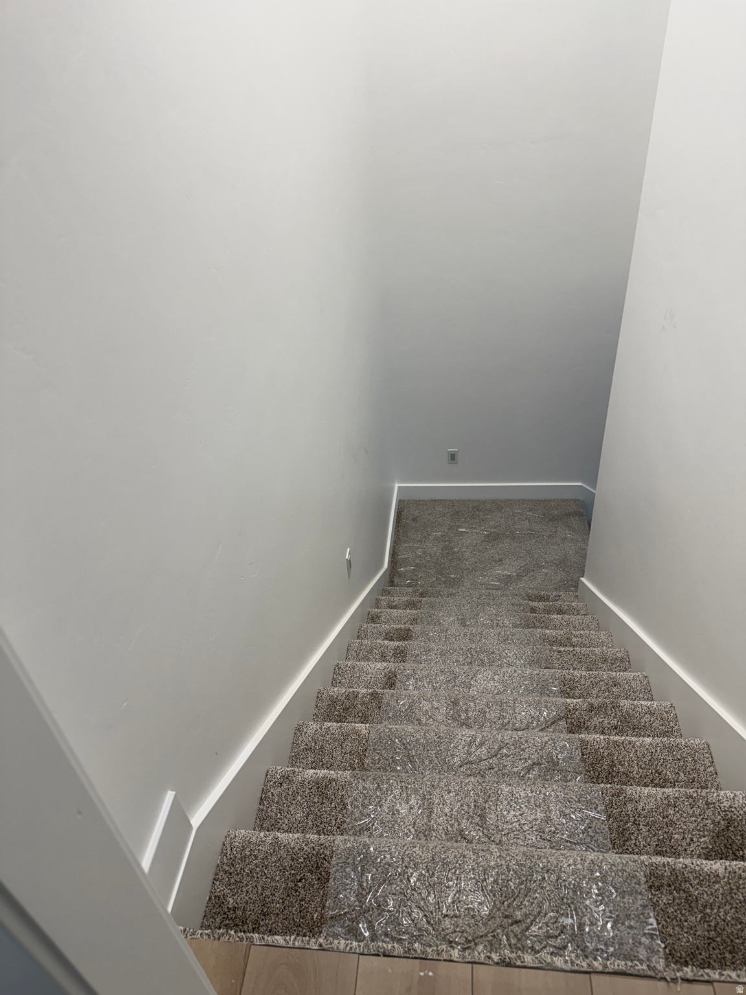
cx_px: 373
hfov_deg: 56.8
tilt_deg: -37.3
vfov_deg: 71.6
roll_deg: +5.2
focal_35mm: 24
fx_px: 690
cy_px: 498
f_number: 1.78
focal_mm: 6.76
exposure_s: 1/120
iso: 125
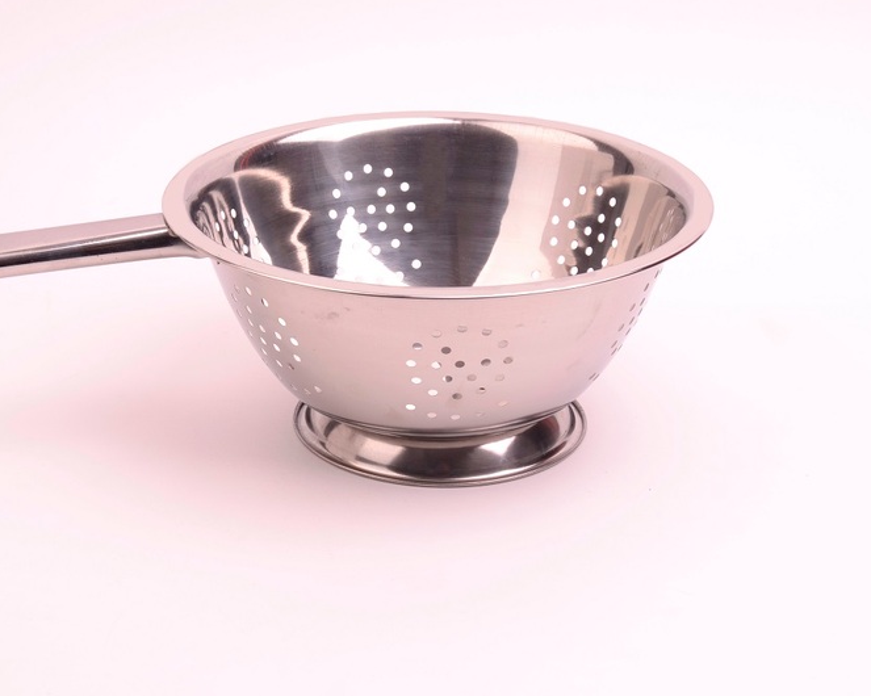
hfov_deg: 22.5
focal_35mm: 85
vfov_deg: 18.0
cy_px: 283
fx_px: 2191
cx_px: 380
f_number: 10
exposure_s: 1/125
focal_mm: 40
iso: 100
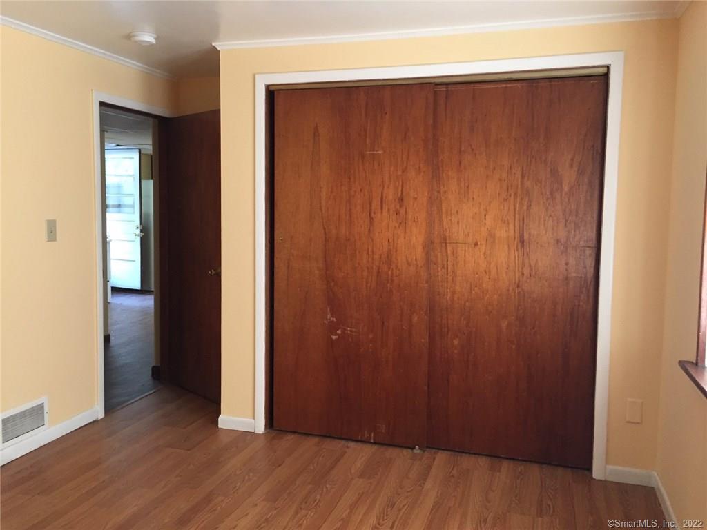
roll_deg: -2.4
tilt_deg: -3.4
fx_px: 592
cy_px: 265
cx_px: 354
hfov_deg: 61.7
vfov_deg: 48.2
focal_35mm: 29
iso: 125
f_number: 2.2
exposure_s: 1/30
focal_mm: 4.15
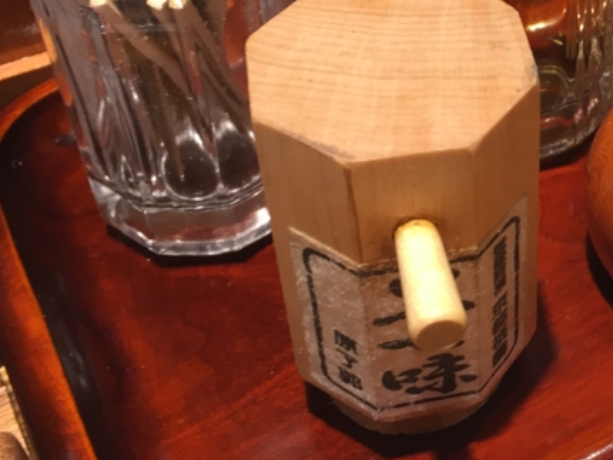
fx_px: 1223
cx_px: 626
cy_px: 51
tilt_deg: -40.8
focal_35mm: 69
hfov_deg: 26.5
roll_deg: -3.9
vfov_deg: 20.9
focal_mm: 4.15
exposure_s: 1/30
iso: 32
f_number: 2.2
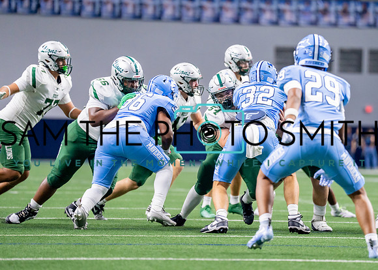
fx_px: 2801
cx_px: 226
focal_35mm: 261
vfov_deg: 5.5
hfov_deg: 7.7
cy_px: 138
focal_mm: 200
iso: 2000
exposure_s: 1/1000
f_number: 2.8
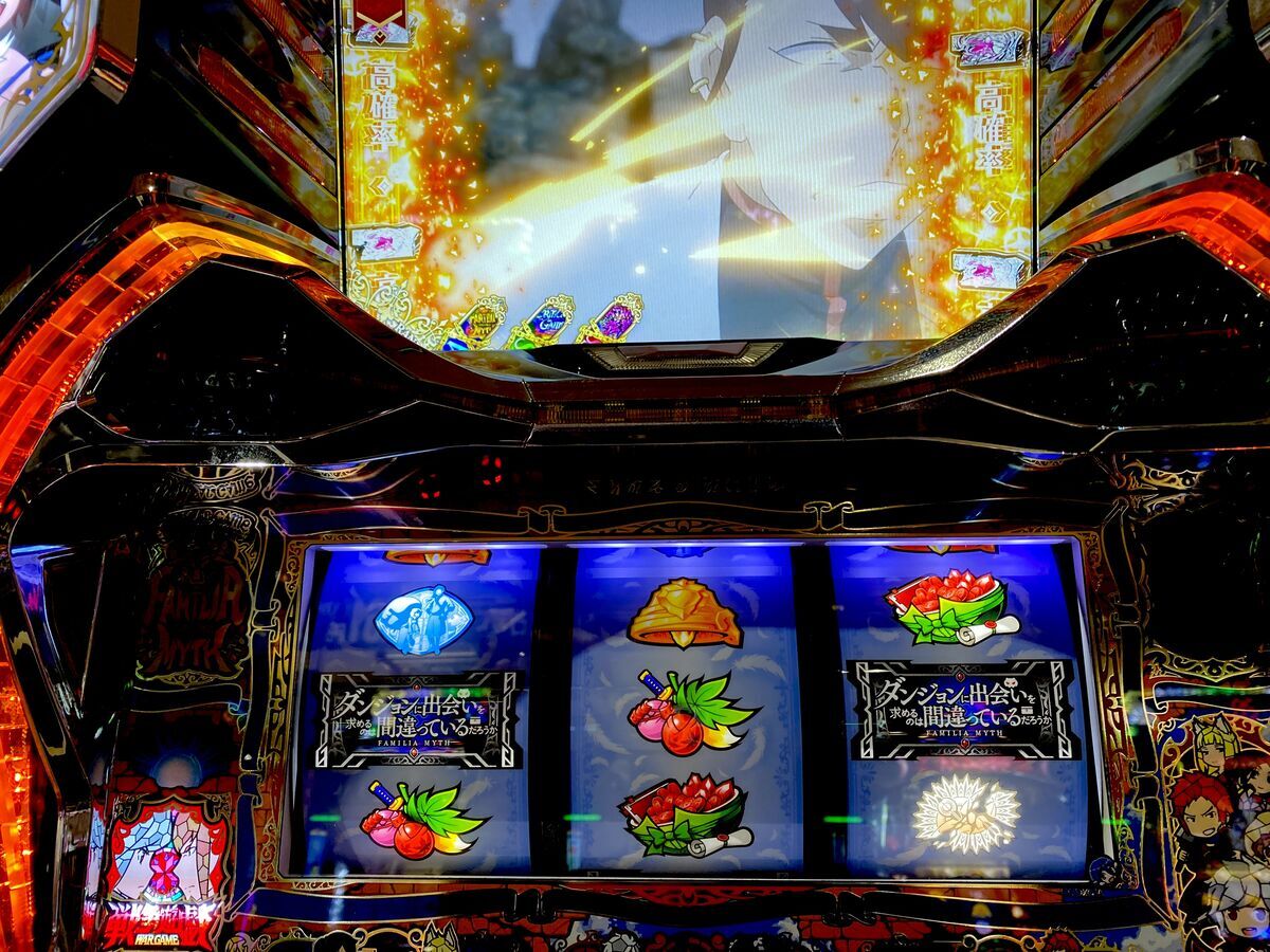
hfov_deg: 67.3
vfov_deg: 53.1
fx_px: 954
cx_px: 635
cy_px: 476
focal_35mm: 26
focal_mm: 4.25
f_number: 1.8
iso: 100
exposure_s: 1/112
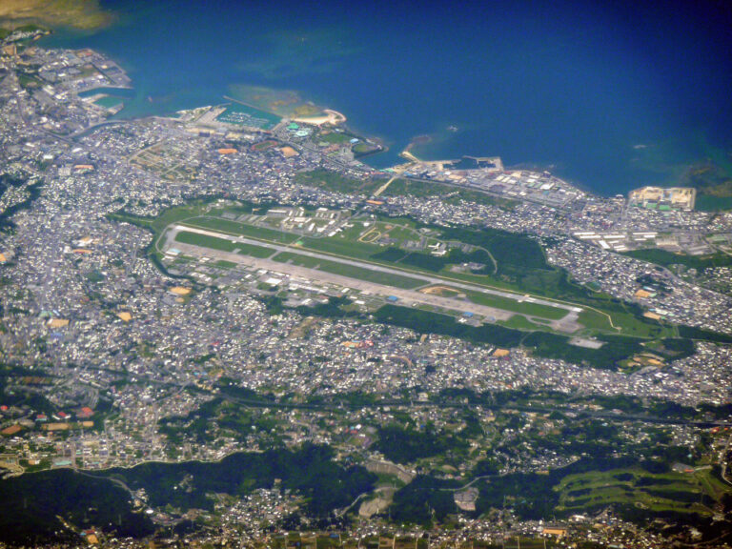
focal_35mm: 225
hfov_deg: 8.8
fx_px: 4758
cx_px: 366
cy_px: 274
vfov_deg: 6.6
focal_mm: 37
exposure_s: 1/320
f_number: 4.6
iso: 80
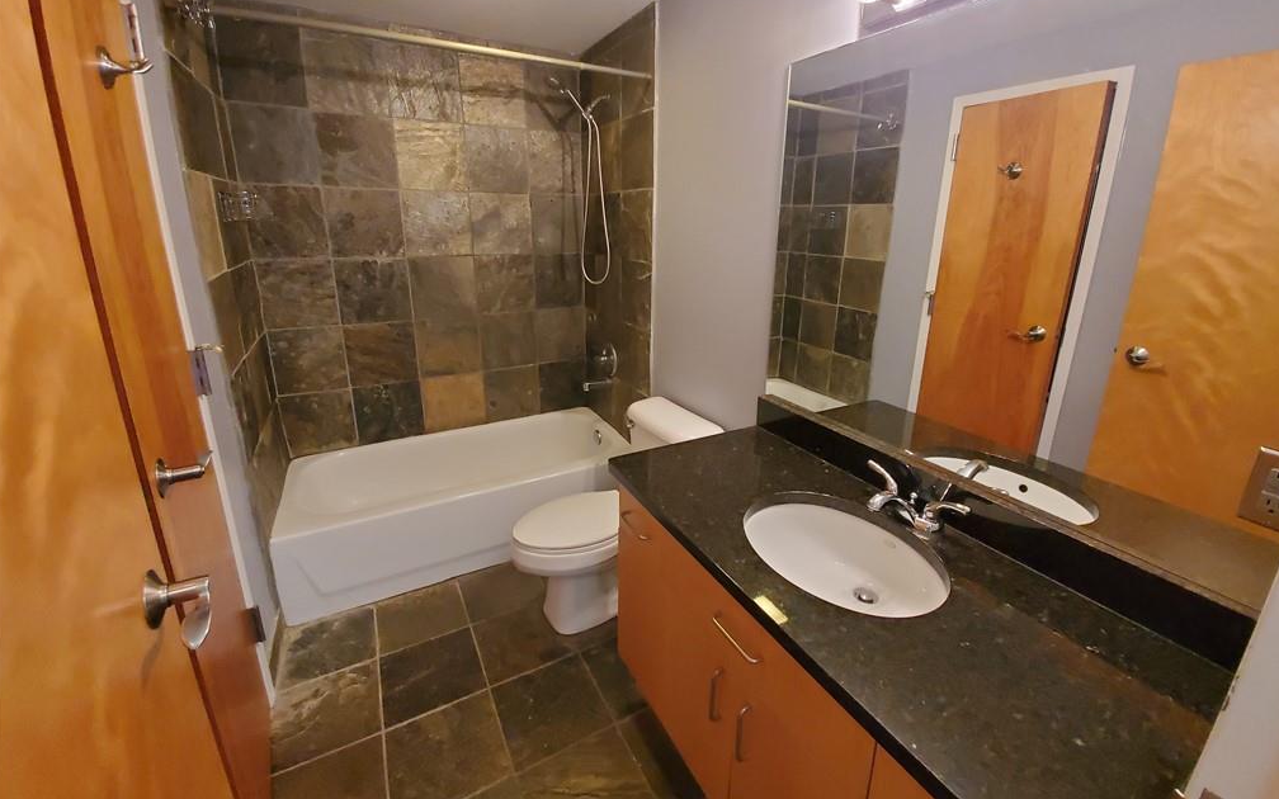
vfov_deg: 78.3
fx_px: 488
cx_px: 642
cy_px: 354
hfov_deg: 105.3
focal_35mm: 14
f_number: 2.2
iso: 640
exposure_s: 1/29
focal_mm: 1.8
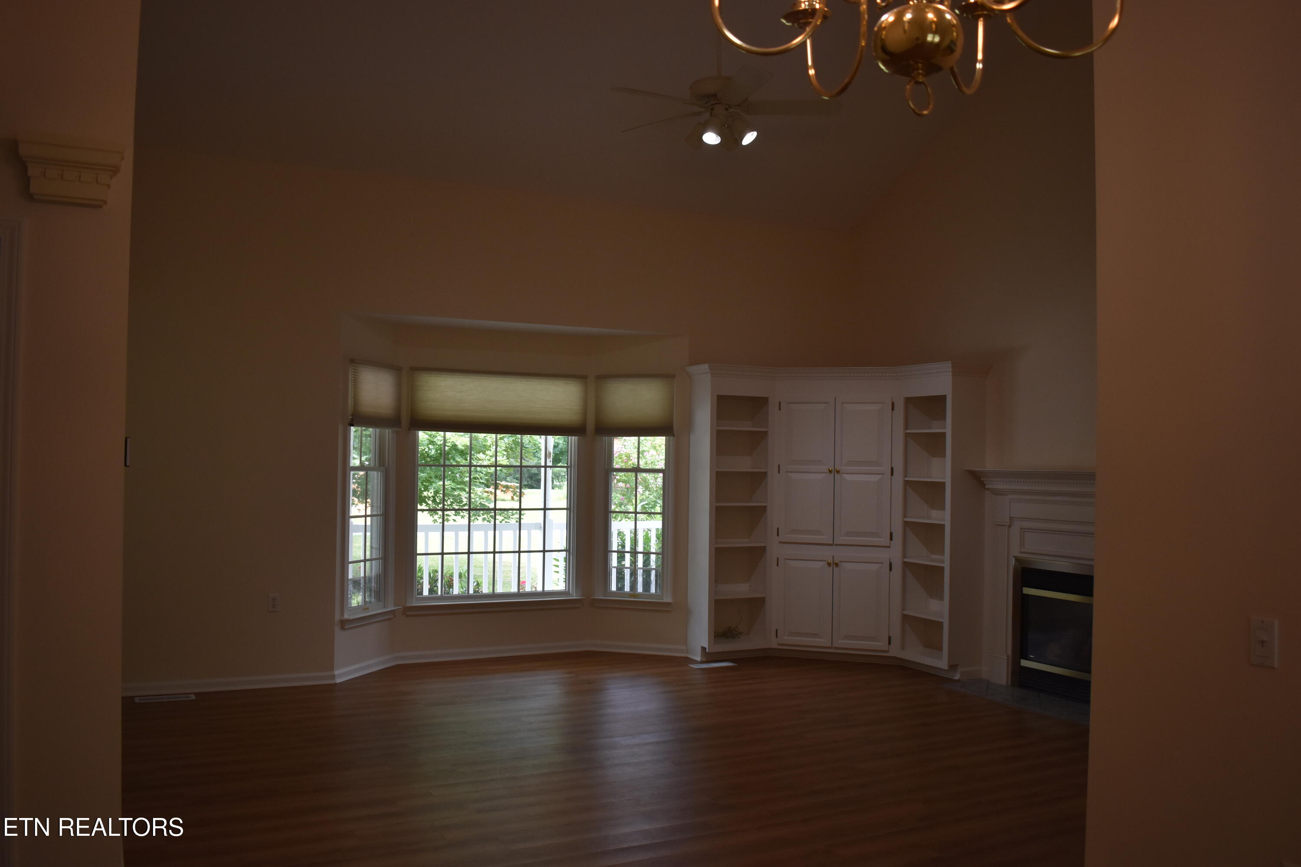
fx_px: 1084
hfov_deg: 61.9
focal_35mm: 30
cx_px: 650
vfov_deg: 43.6
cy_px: 434
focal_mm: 20
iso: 450
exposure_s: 1/250
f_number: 3.5
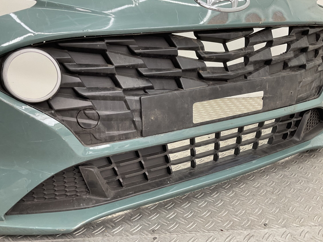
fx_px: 308
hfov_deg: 55.3
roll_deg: +0.1
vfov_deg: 42.9
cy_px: 118
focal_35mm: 33
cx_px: 156
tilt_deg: -19.1
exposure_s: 1/100
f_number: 1.8
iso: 50
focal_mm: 3
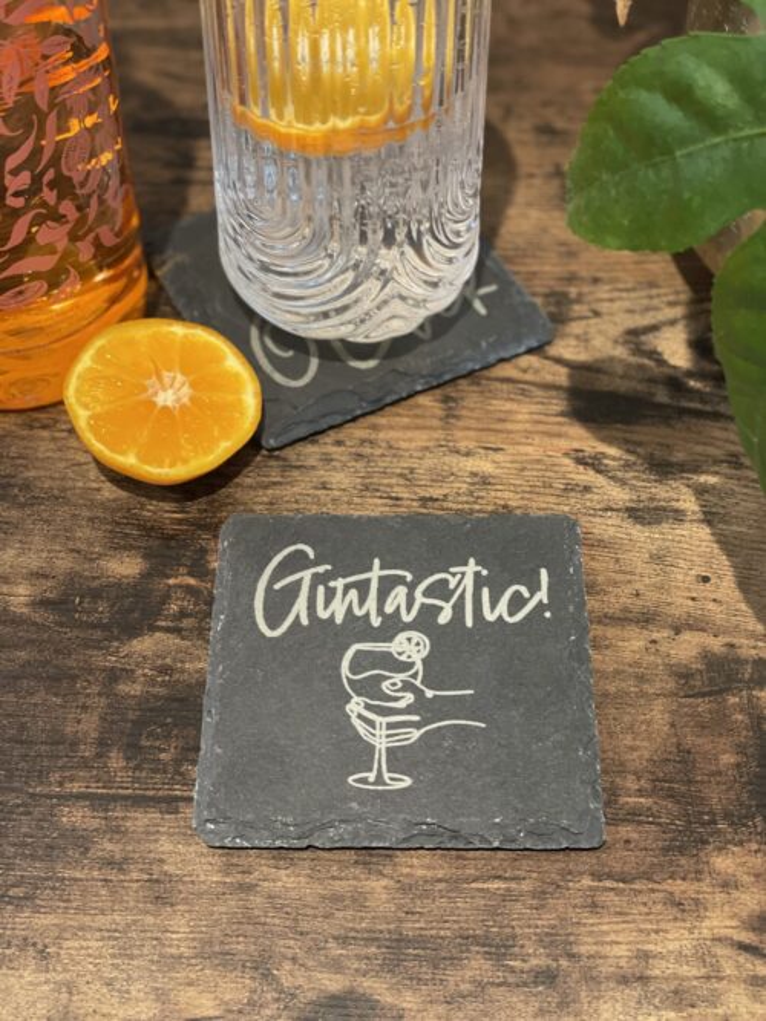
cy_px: 510
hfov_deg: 28.0
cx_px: 383
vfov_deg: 36.8
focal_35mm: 52
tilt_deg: -52.9
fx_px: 1535
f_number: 2
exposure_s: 1/33
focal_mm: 6
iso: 250
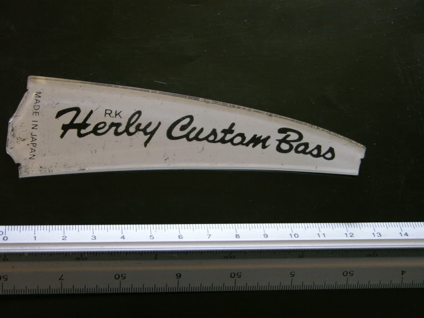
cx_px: 204
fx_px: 1188
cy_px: 164
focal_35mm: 97
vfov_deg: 15.2
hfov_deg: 20.2
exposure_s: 1/2.4
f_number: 3.6
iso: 200
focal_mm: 23.7
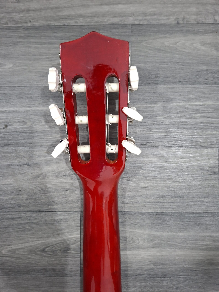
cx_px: 110
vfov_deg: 73.9
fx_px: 194
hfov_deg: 58.9
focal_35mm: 23
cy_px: 146
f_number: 1.8
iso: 320
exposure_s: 1/33
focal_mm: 5.54
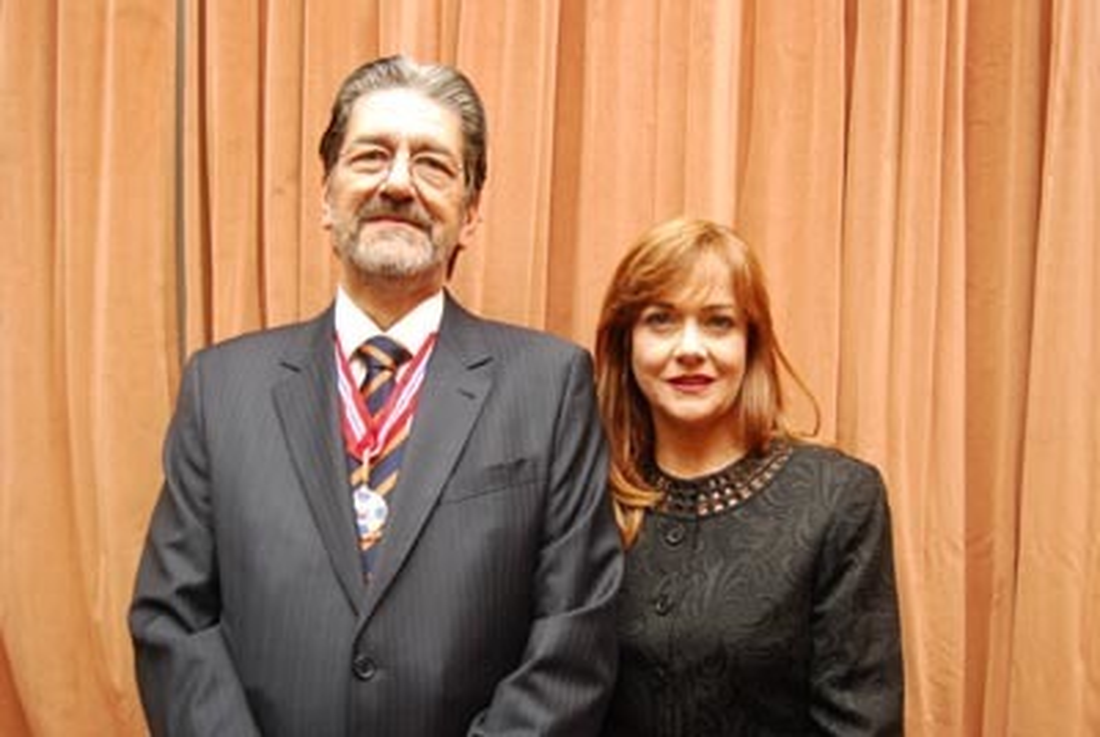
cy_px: 368
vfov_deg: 37.0
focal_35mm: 36
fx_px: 1102
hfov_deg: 53.1
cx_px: 550
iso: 800
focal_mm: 24
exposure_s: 1/80
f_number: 4
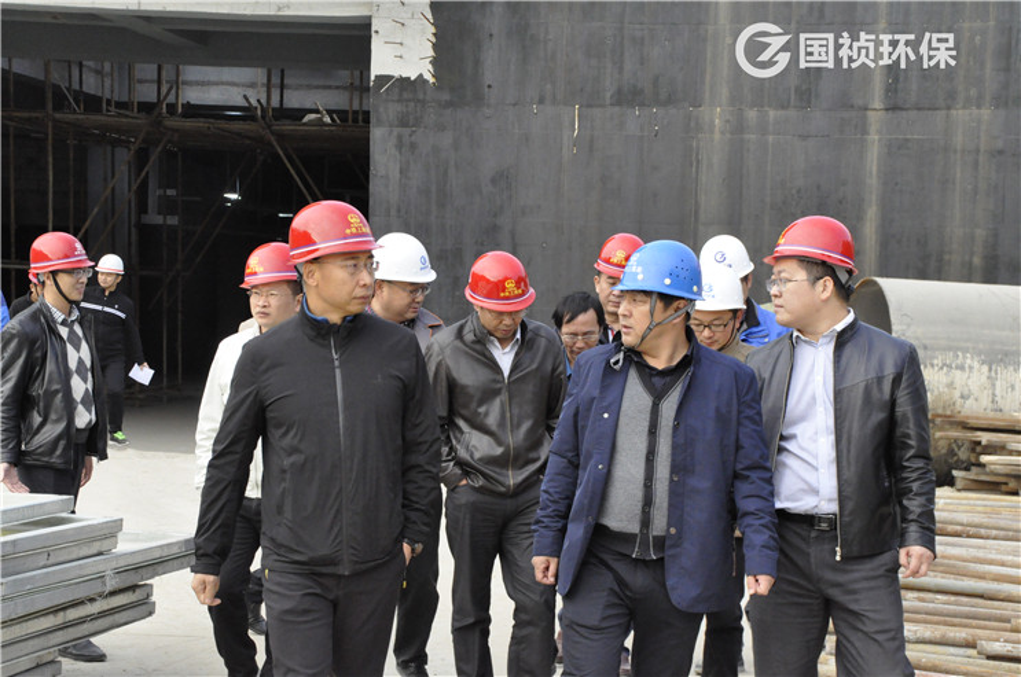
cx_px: 510
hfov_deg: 26.0
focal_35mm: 78
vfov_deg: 17.4
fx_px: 2209
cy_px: 338
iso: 3200
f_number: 14
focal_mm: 52
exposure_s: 1/800
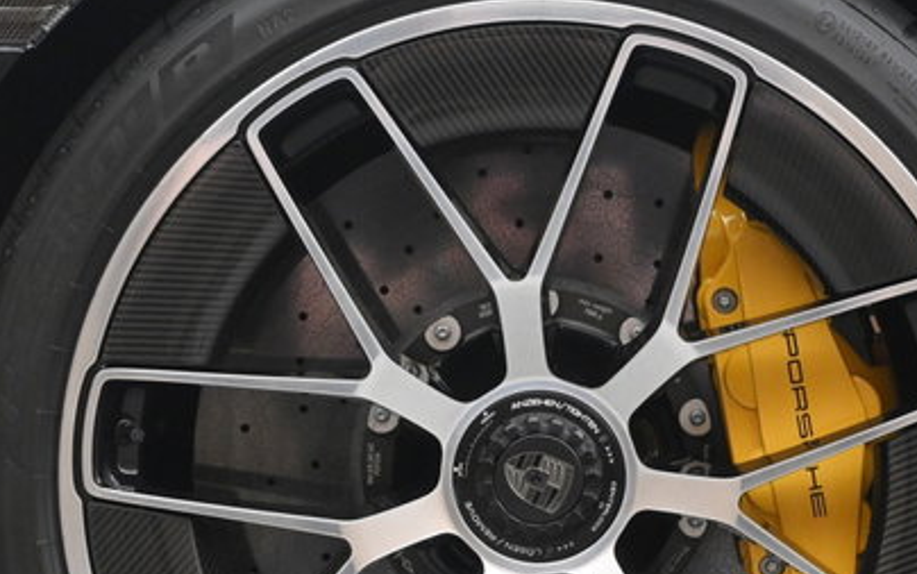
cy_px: 463
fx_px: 2901
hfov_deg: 18.0
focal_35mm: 116
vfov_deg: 11.3
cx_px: 544
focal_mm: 40
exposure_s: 1/50
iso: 2000
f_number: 5.6
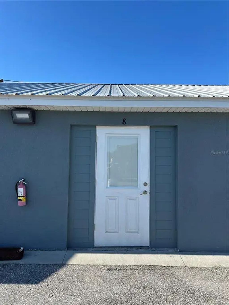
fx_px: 212
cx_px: 114
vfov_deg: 71.6
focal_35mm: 24
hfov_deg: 56.8
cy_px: 152
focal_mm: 6.86
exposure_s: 1/3472
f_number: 1.78
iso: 80
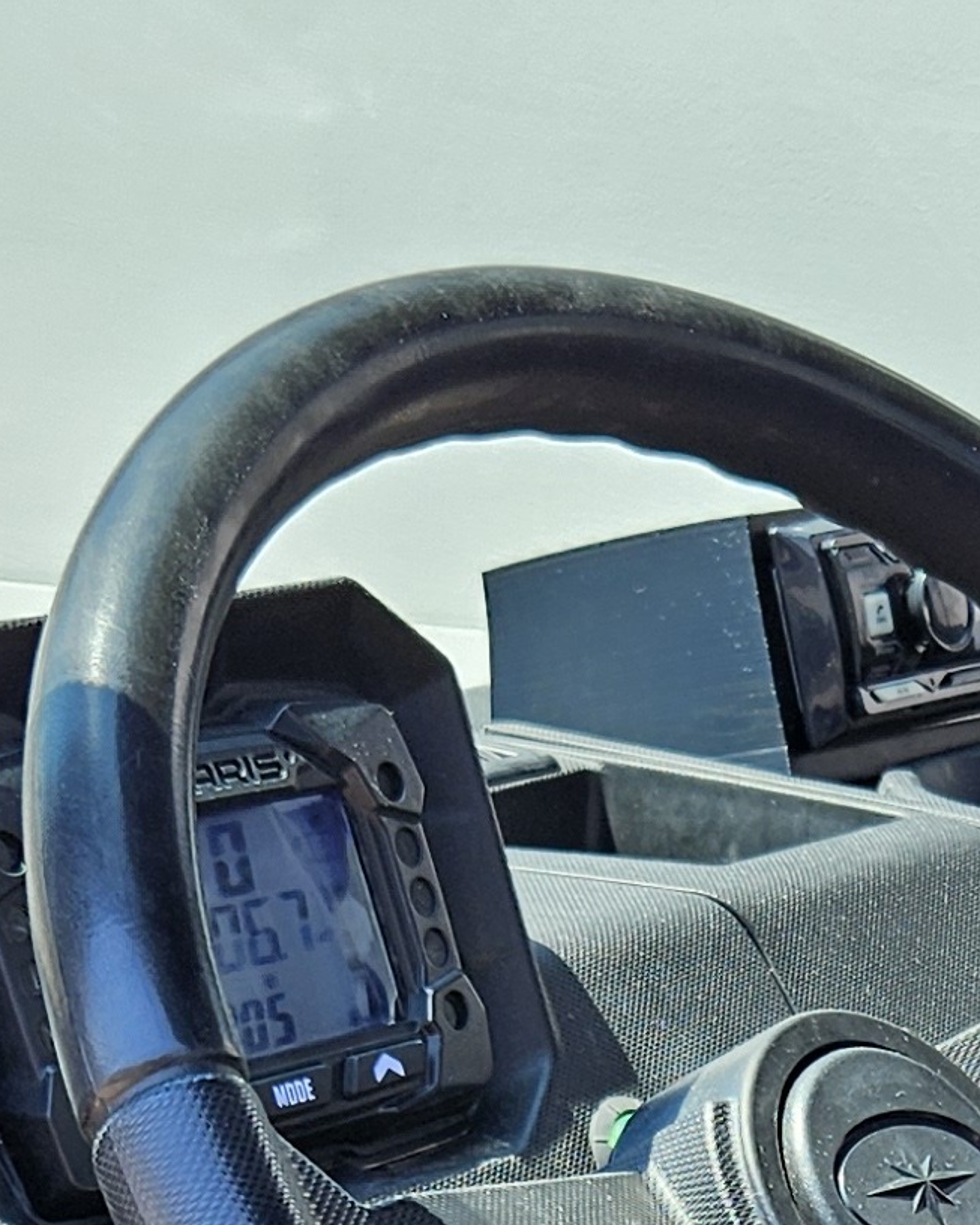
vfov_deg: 15.9
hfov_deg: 13.8
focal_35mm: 110
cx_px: 941
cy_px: 1866
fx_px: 3987
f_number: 1.8
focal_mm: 5.4
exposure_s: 1/369
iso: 25
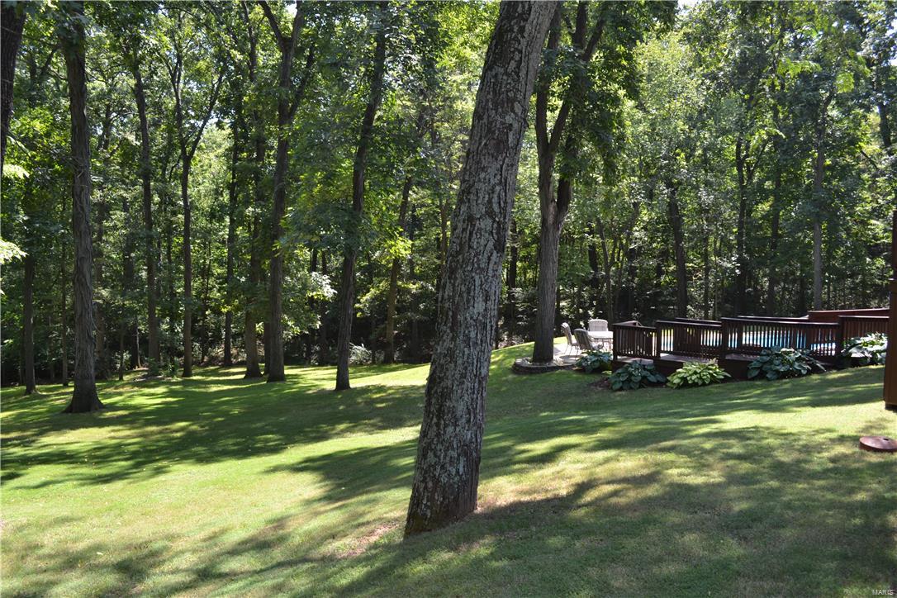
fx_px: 747
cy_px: 299
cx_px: 448
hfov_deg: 61.9
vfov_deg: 43.6
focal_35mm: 30
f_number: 5.6
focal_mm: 20
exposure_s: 1/60
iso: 100
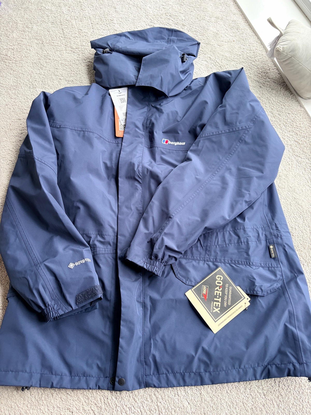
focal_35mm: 26
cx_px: 156
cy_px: 208
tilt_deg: -64.5
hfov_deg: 53.1
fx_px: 311
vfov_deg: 67.3
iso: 160
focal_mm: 5.96
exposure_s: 1/60
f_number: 1.6
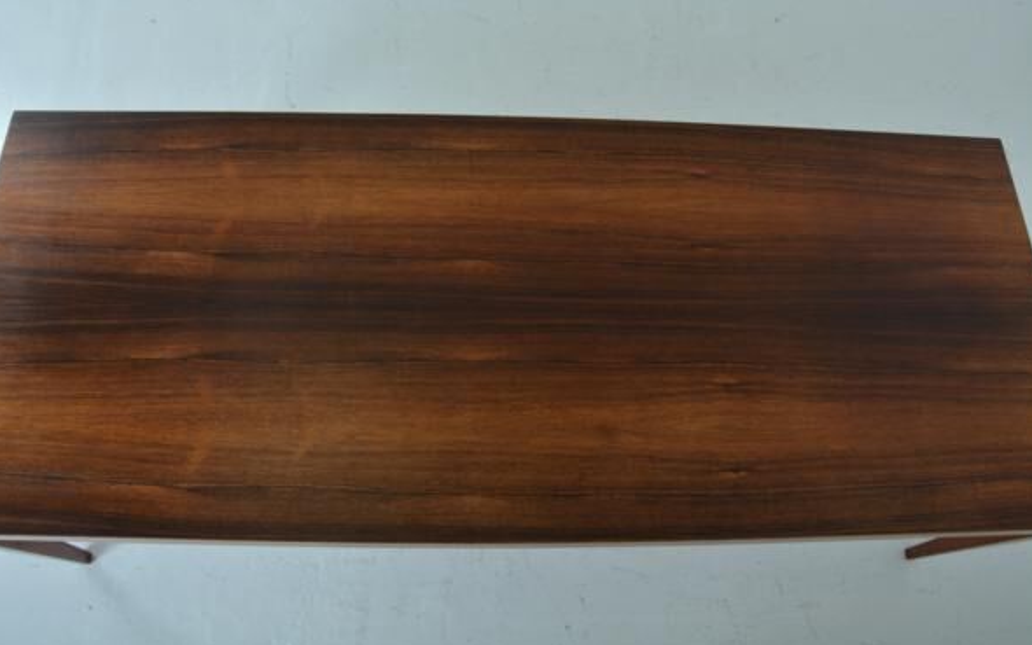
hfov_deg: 66.5
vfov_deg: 44.5
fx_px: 788
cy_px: 304
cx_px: 516
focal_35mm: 28
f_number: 8
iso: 320
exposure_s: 1/160
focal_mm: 18
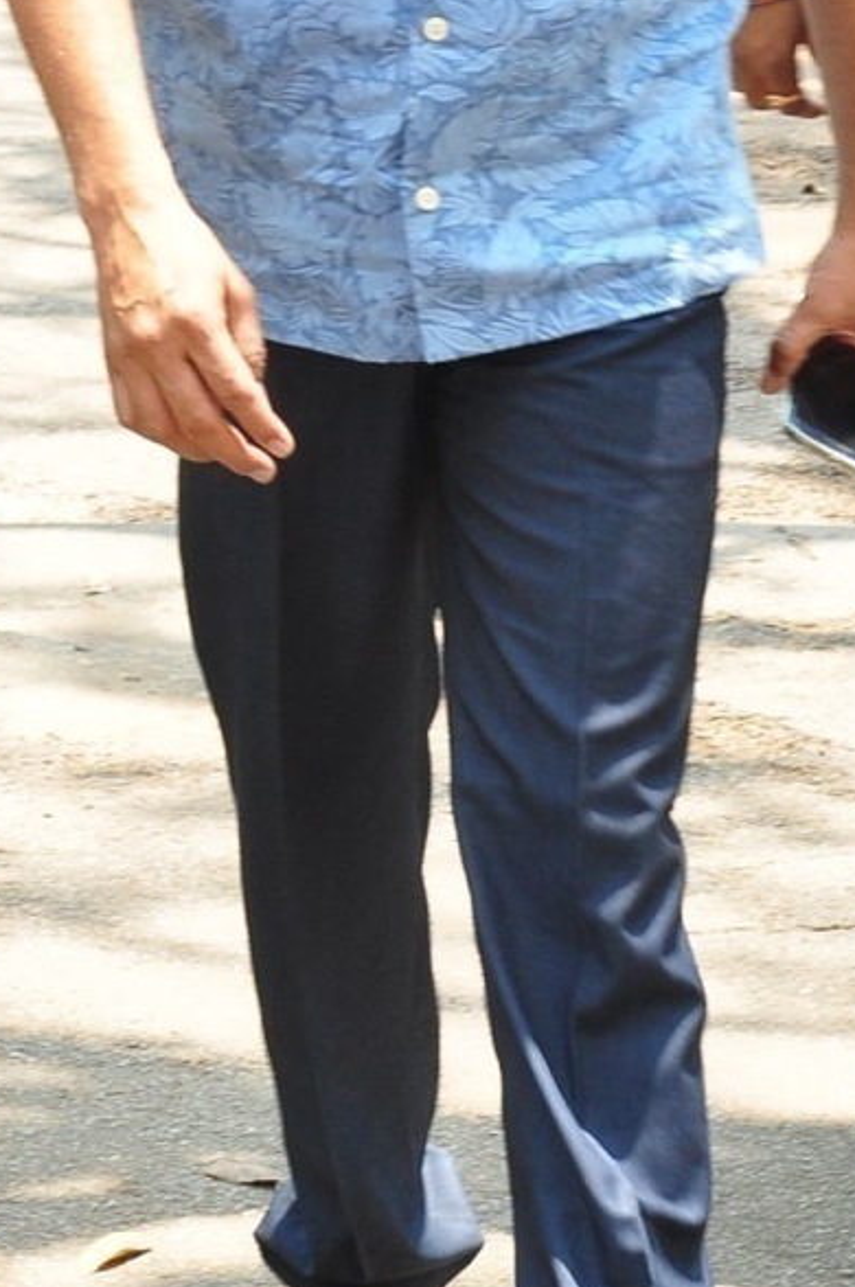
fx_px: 6927
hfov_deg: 7.0
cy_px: 214
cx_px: -362
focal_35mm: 194
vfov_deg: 10.6
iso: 500
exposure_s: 1/125
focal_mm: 42
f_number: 9
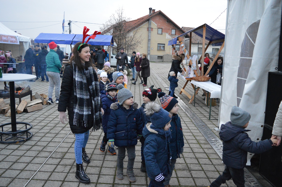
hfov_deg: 62.0
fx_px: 235
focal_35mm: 30
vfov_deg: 43.5
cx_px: 141
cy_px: 94
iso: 3200
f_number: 4
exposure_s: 1/640
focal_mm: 20
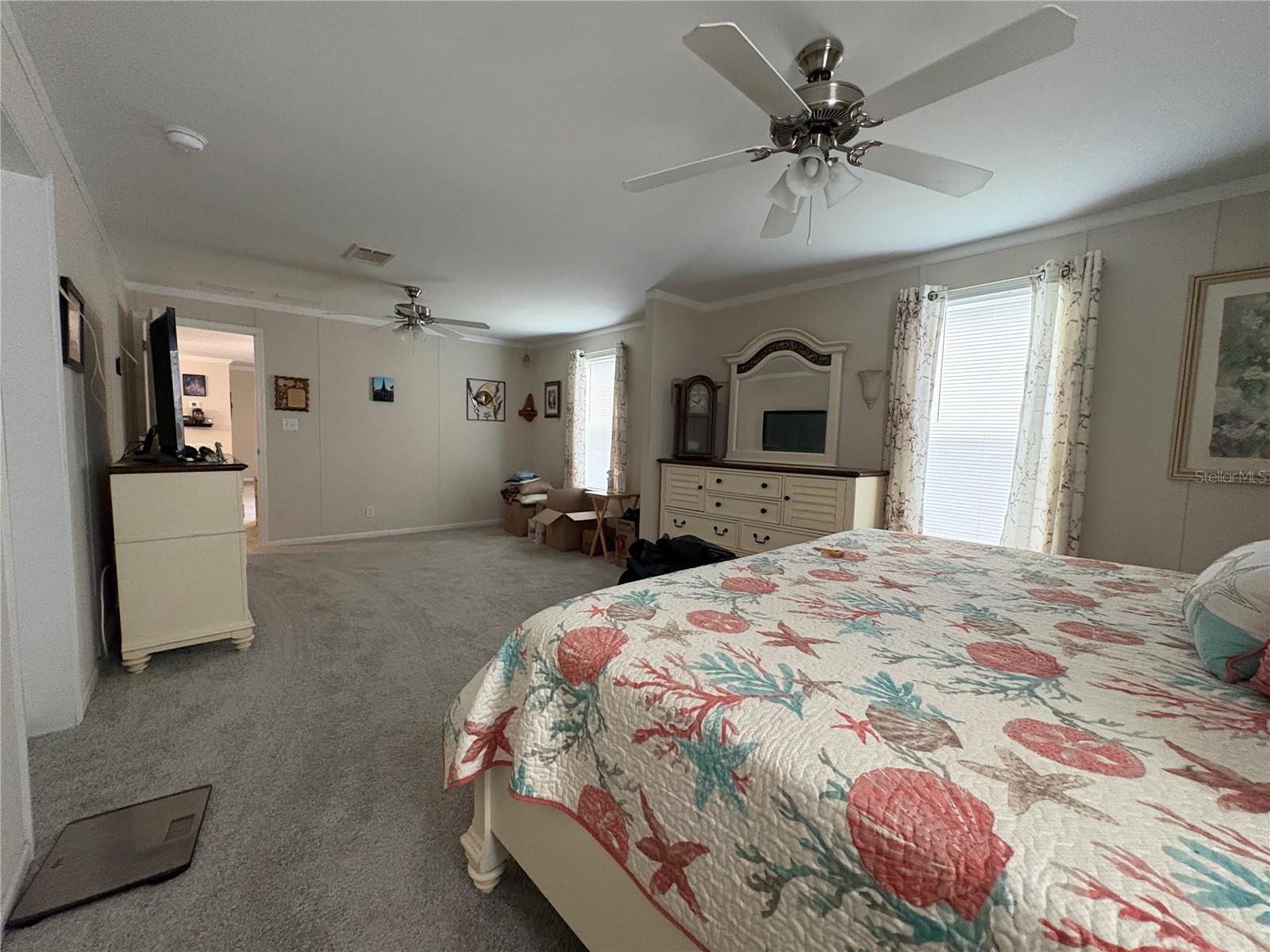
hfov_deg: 102.1
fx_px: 514
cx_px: 635
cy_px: 476
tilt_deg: -4.7
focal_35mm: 14
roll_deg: -1.2
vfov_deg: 85.7
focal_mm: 2.22
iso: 640
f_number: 2.2
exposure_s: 1/60
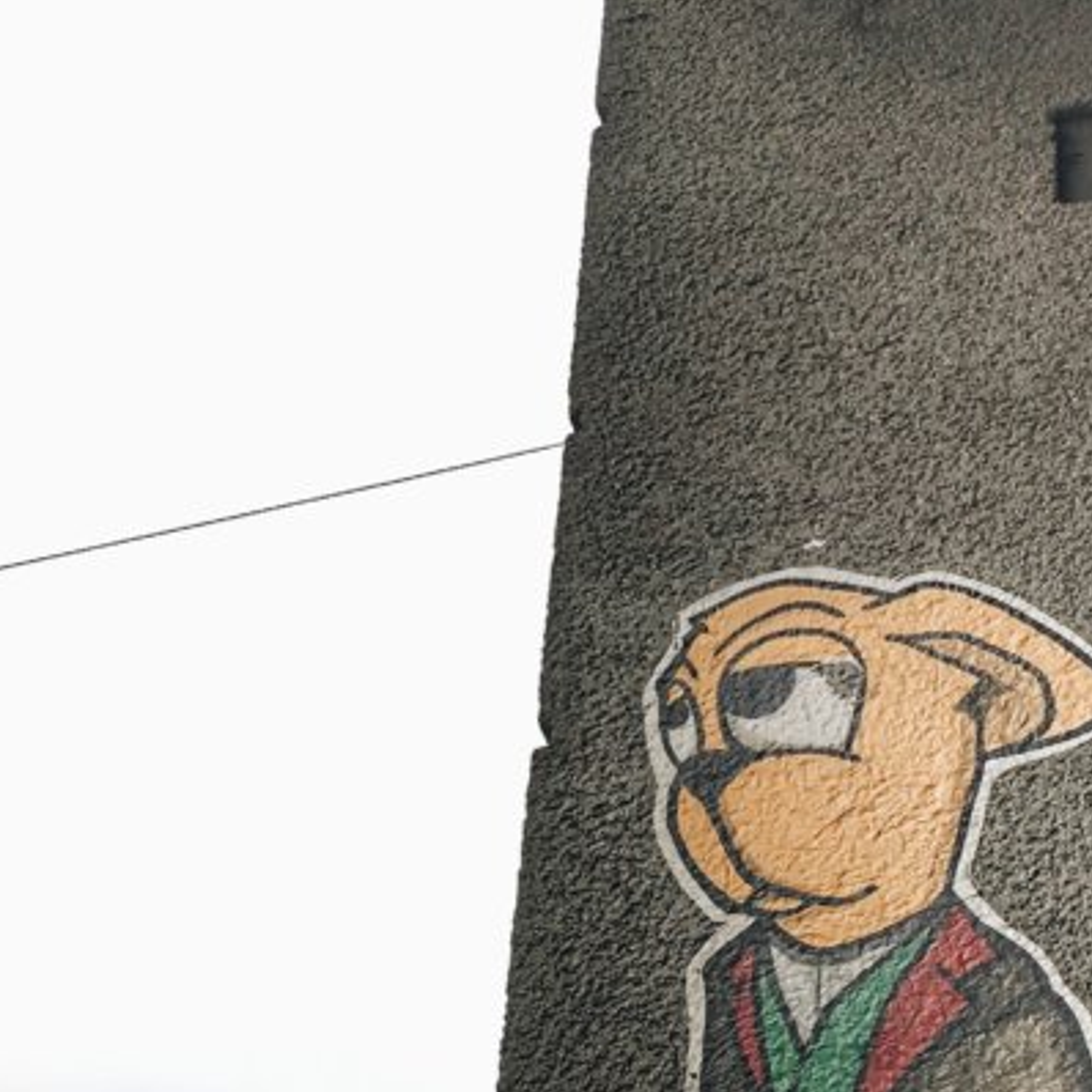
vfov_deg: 26.1
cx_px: 623
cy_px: 612
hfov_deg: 26.1
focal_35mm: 66
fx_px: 2356
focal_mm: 4.15
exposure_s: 1/136
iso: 25
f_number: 2.2
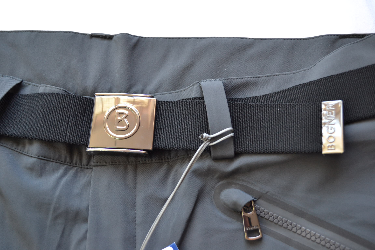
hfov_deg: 46.4
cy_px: 125
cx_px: 188
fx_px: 437
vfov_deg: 31.9
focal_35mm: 42
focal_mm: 28
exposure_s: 1/60
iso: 720
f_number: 4.5
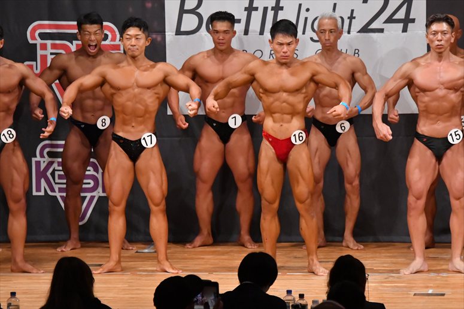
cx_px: 232
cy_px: 154
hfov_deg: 7.6
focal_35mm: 270
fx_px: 3478
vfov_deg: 5.1
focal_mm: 180
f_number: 5.6
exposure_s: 1/400
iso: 8000
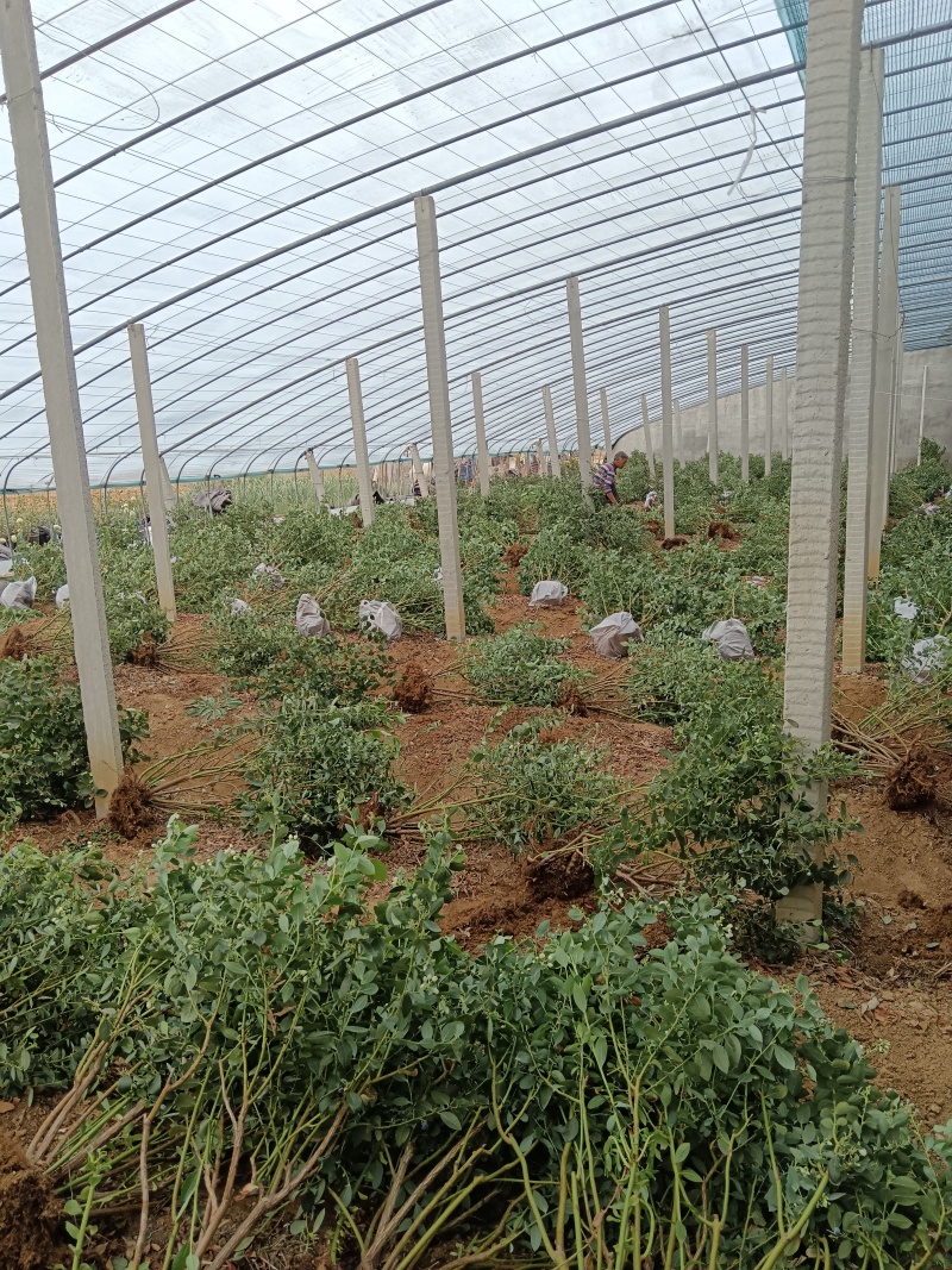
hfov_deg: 51.3
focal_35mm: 27
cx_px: 476
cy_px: 635
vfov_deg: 65.3
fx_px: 990
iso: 301
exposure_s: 1/900
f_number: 1.9
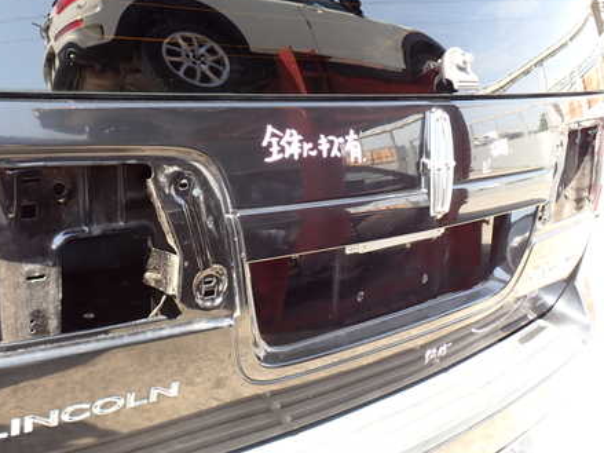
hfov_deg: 45.8
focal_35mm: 41
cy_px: 212
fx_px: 715
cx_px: 290
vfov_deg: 35.1
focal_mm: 5.4
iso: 100
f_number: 3.2
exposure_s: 1/80
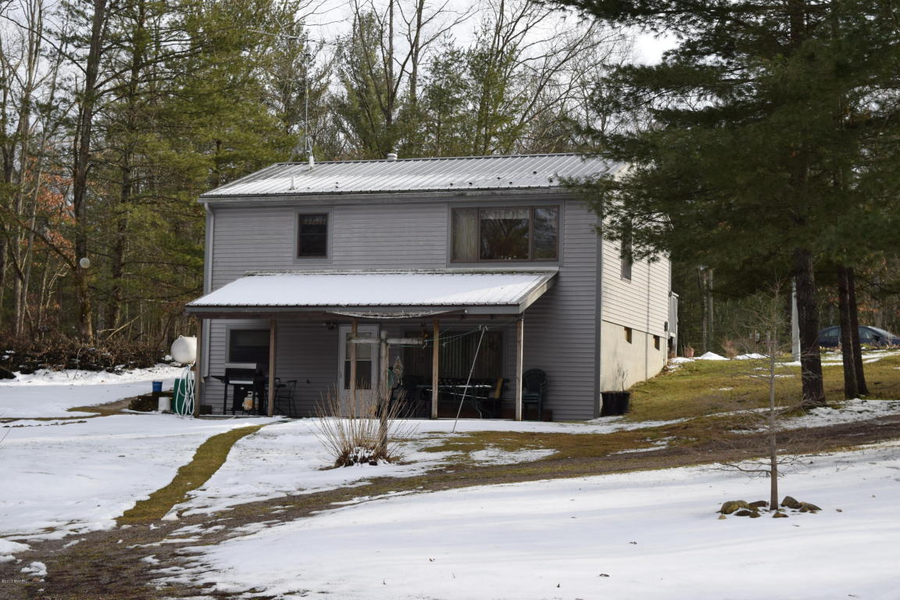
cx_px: 450
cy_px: 300
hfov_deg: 29.9
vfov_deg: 20.2
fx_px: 1687
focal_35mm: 68
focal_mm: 45
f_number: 8
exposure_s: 1/250
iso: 400
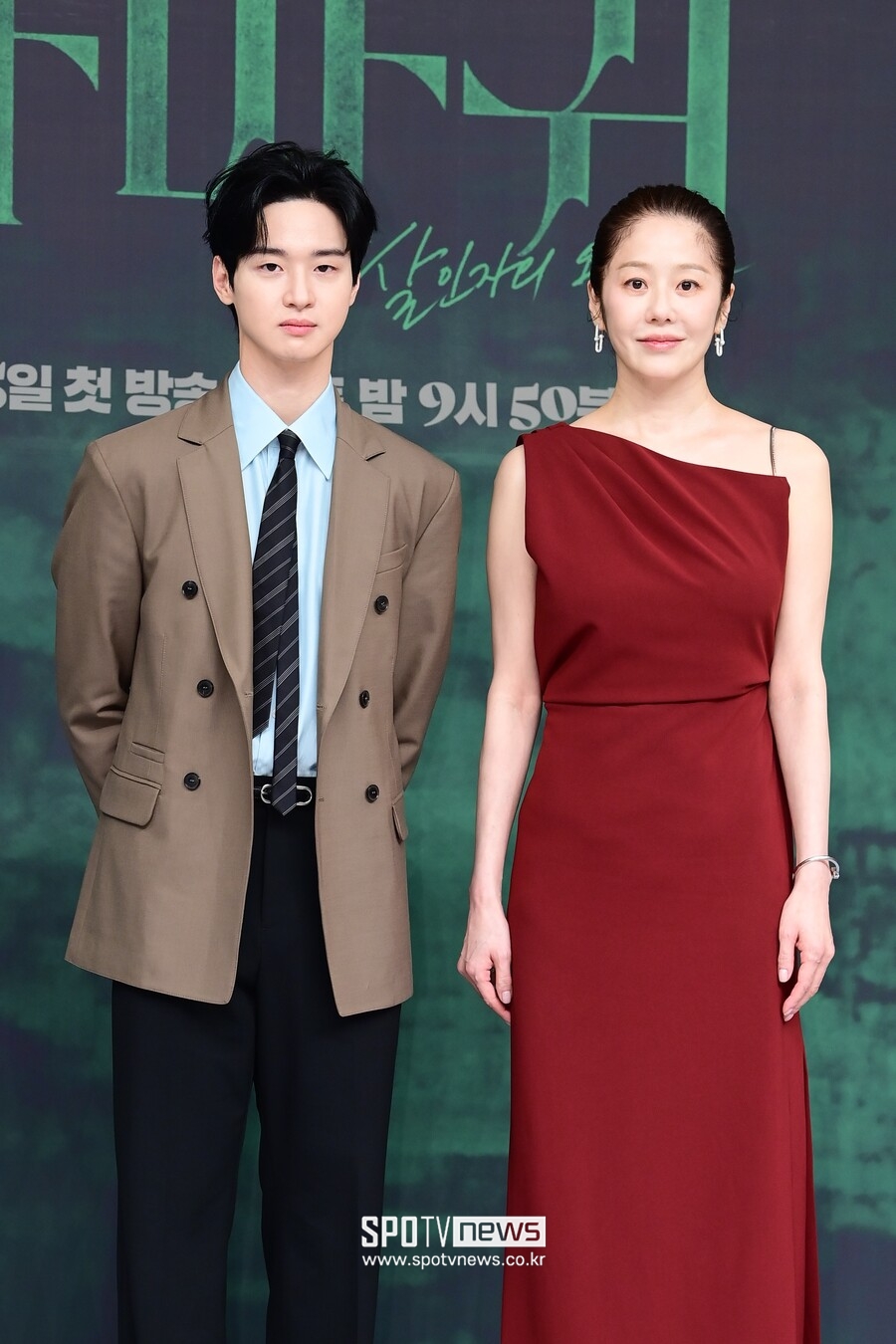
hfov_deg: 10.2
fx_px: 5040
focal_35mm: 135
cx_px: 448
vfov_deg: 15.2
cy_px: 672
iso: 1600
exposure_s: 1/250
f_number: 4.5
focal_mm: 135
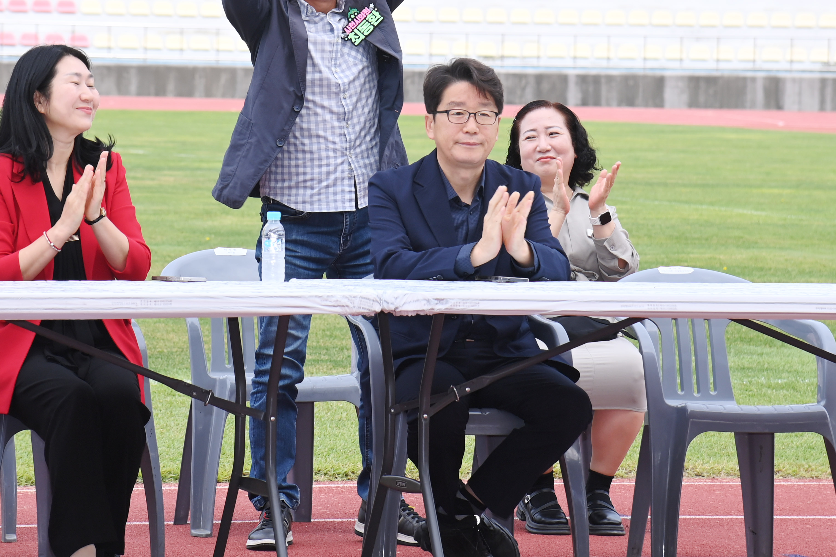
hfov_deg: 11.2
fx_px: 4249
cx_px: 330
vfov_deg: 7.5
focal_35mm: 183
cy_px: 163
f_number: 7.1
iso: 160
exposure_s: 1/250
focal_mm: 120
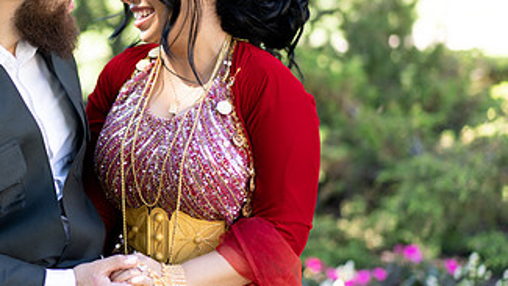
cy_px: 123
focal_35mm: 103
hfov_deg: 20.5
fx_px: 1388
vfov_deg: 11.8
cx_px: 102
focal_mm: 55
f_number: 1.8
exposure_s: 1/250
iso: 100
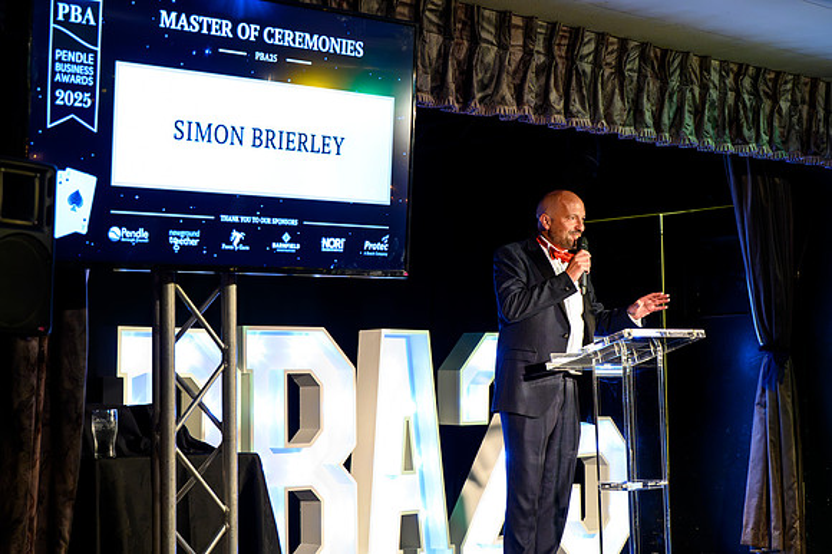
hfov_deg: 28.4
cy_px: 277
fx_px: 1644
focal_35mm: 71
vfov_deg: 19.1
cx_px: 416
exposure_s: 1/200
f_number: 4
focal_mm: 70
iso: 7200
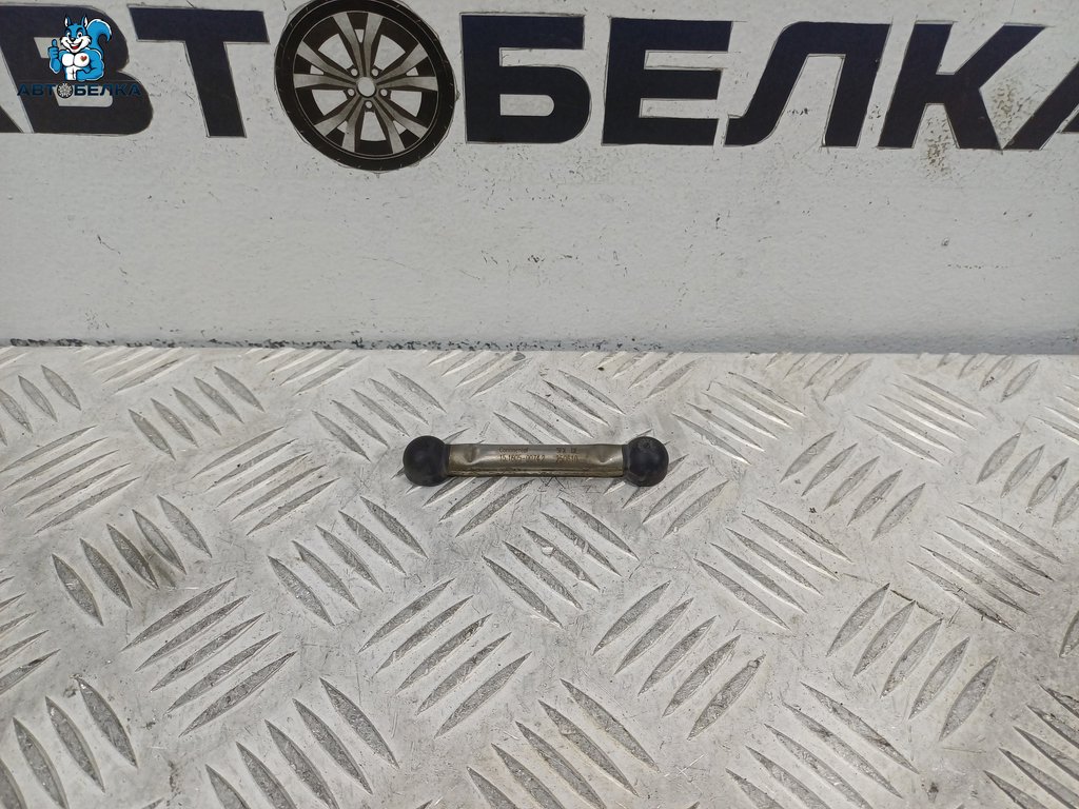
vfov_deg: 54.9
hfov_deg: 69.4
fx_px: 779
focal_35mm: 25
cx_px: 540
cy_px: 404
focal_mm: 4.65
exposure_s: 1/50
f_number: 1.8
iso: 100
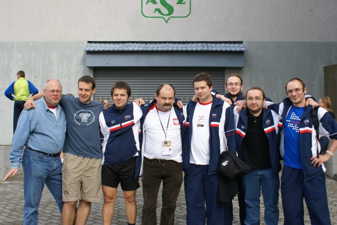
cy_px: 112
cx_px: 168
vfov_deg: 34.3
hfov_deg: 49.5
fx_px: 365
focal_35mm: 39
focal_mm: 26
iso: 100
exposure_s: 1/200
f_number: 5.6
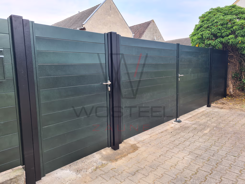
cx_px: 122
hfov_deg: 67.3
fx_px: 184
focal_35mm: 26
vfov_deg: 53.1
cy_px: 92
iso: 50
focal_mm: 5.4
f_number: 1.8
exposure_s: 1/382
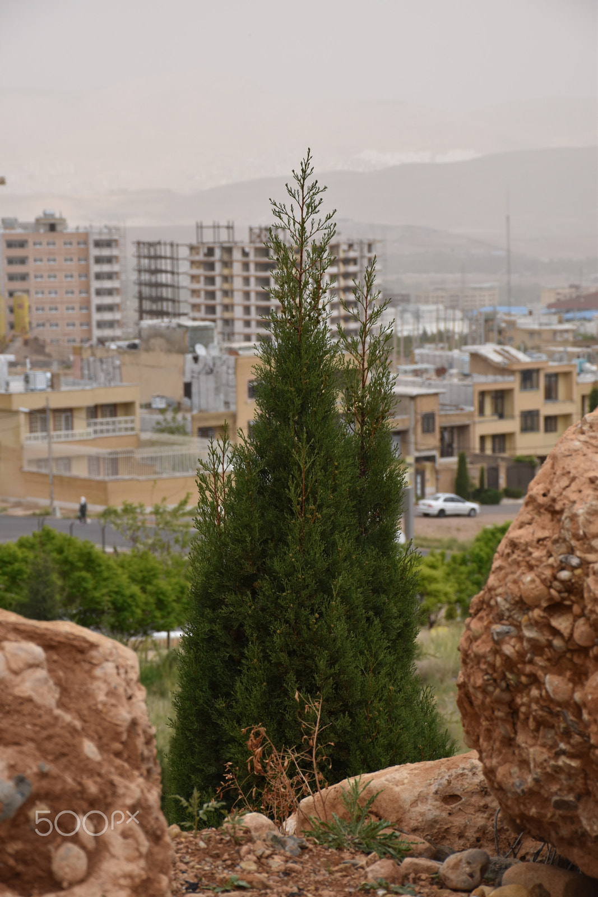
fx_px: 2989
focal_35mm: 120
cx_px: 299
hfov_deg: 11.4
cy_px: 448
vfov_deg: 17.1
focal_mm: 80
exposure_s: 1/200
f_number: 8
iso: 100
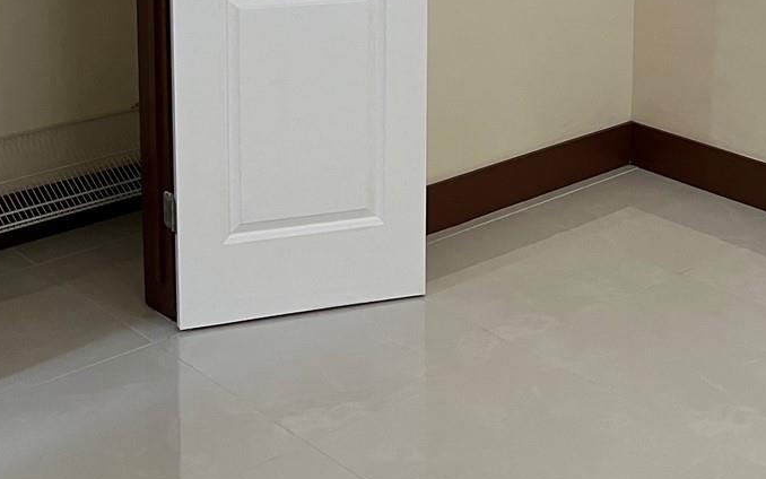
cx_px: 528
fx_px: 1357
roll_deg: -1.6
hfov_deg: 31.2
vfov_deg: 18.8
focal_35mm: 65
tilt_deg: -8.4
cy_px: -113
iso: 125
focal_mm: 5.1
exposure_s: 1/60
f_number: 1.6
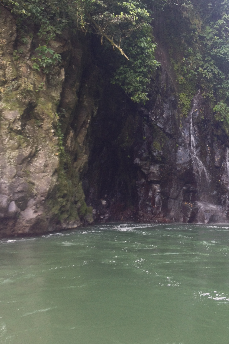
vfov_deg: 40.7
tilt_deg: +11.3
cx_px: 151
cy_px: 123
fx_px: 458
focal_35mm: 48
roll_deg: -4.3
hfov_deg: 27.9
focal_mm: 4.28
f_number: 2.4
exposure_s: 1/30
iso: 50
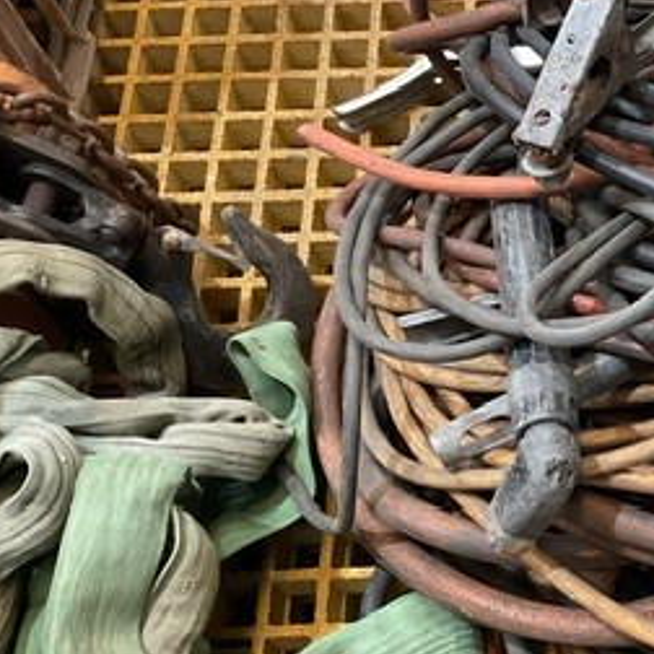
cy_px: 405
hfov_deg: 24.5
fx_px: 1389
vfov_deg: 26.4
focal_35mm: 65
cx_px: 740
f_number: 1.8
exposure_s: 1/60
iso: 250
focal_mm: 3
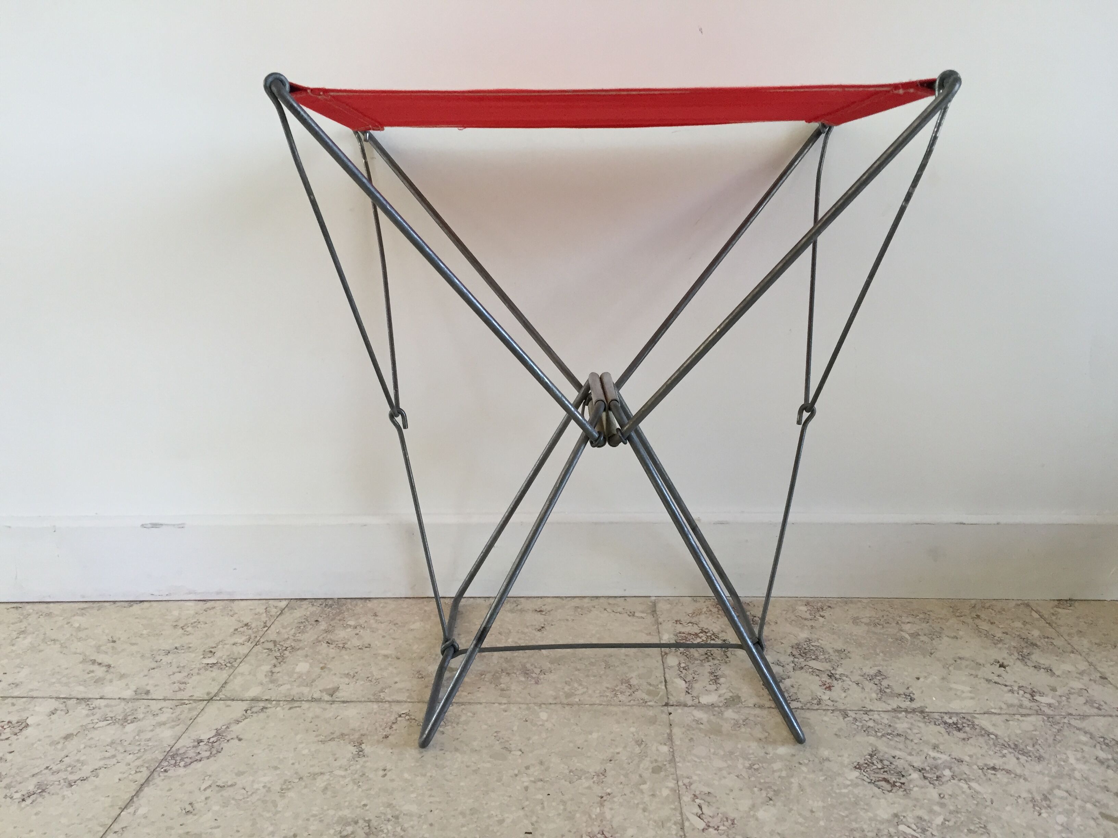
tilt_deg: -13.2
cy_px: 419
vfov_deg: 48.2
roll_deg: +1.3
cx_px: 559
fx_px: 937
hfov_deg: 61.7
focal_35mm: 29
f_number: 2.2
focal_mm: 4.15
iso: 50
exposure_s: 1/33
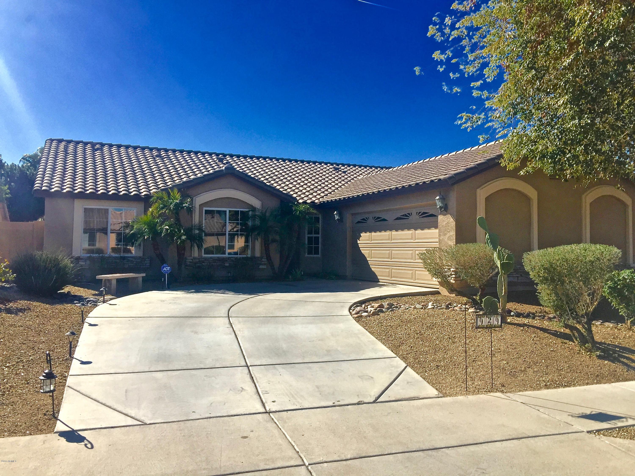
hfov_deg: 61.7
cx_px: 318
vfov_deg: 48.2
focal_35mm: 29
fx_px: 532
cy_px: 238
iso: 32
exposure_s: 1/2198
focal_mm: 4.15
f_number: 2.2
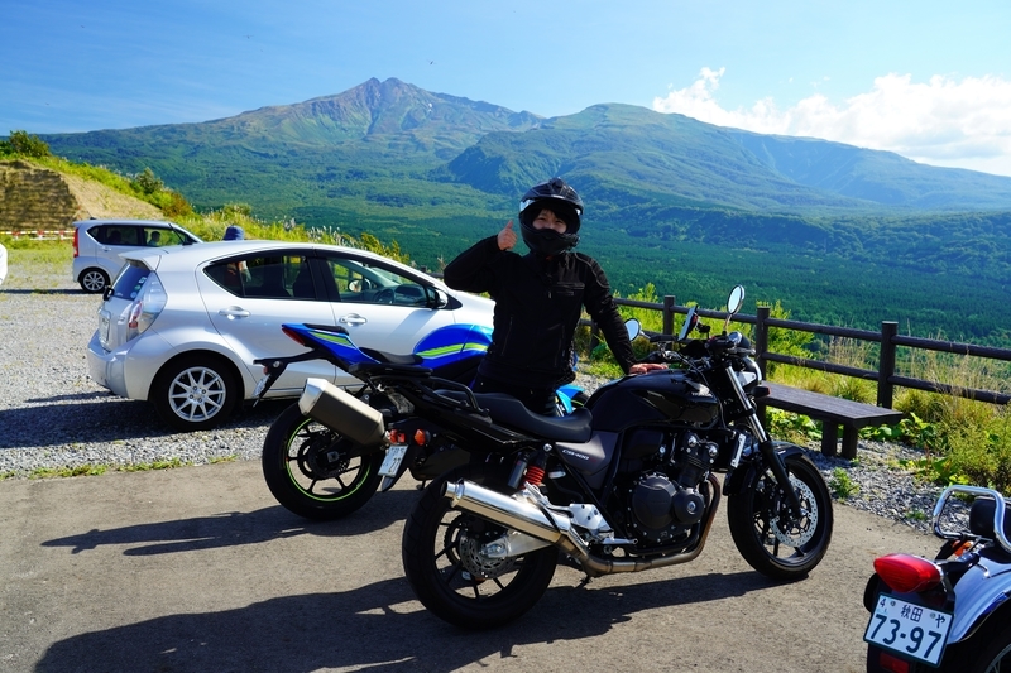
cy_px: 336
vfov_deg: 41.1
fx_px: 898
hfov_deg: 58.7
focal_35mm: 32
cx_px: 506
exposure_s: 1/100
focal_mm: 32
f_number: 6.3
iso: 100
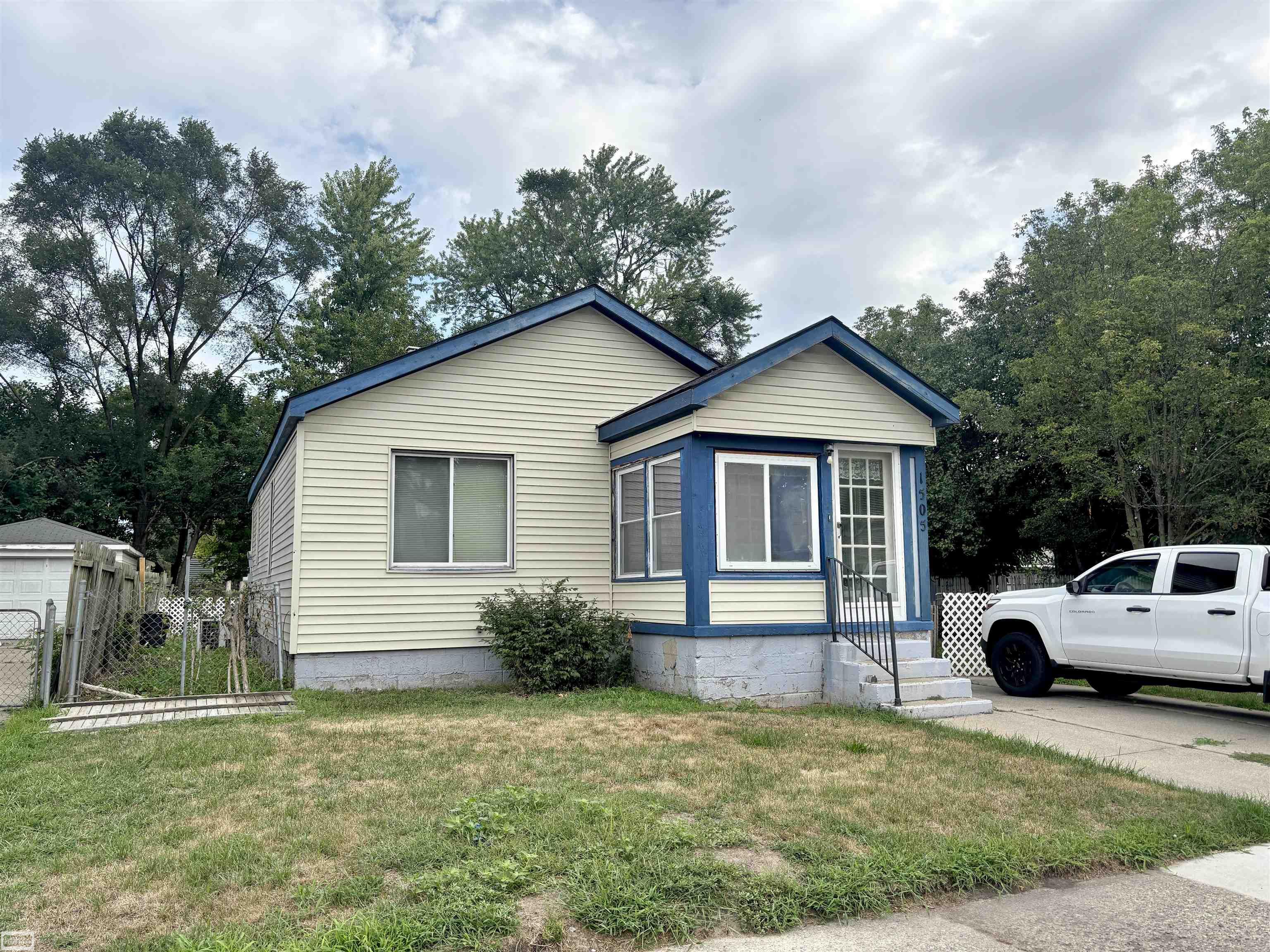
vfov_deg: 53.1
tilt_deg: +5.4
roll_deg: +0.9
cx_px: 635
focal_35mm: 26
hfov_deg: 67.3
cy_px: 476
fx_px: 954
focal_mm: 5.96
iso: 50
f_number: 1.6
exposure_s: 1/1812
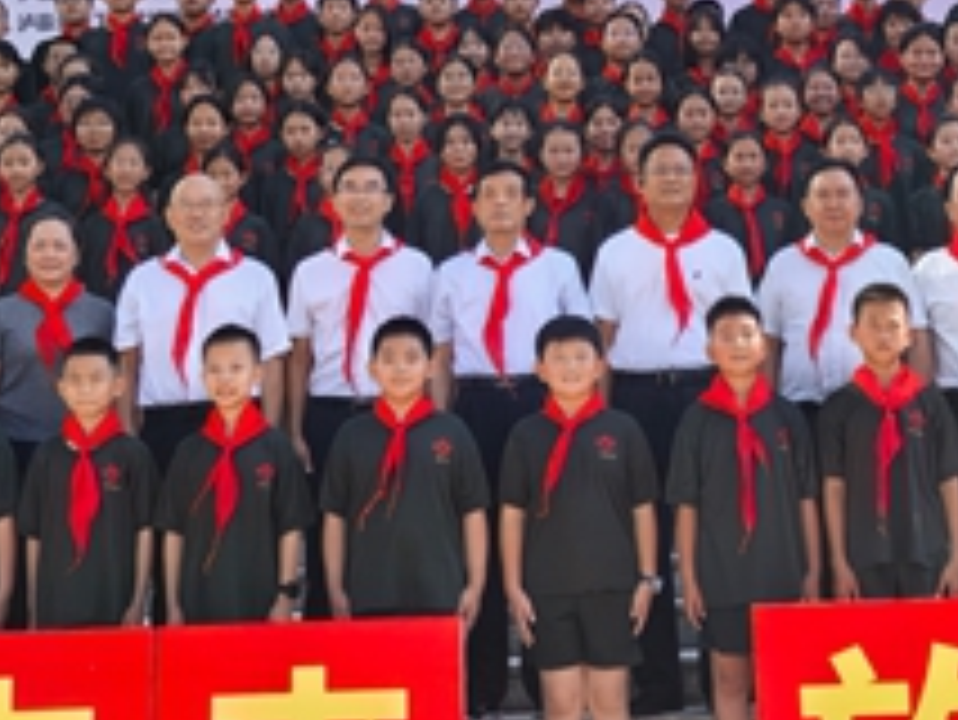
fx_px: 2243
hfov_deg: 24.1
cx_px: 585
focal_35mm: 81
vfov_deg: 17.9
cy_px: 50
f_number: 1.9
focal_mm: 5.52
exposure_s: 1/2732
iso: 50
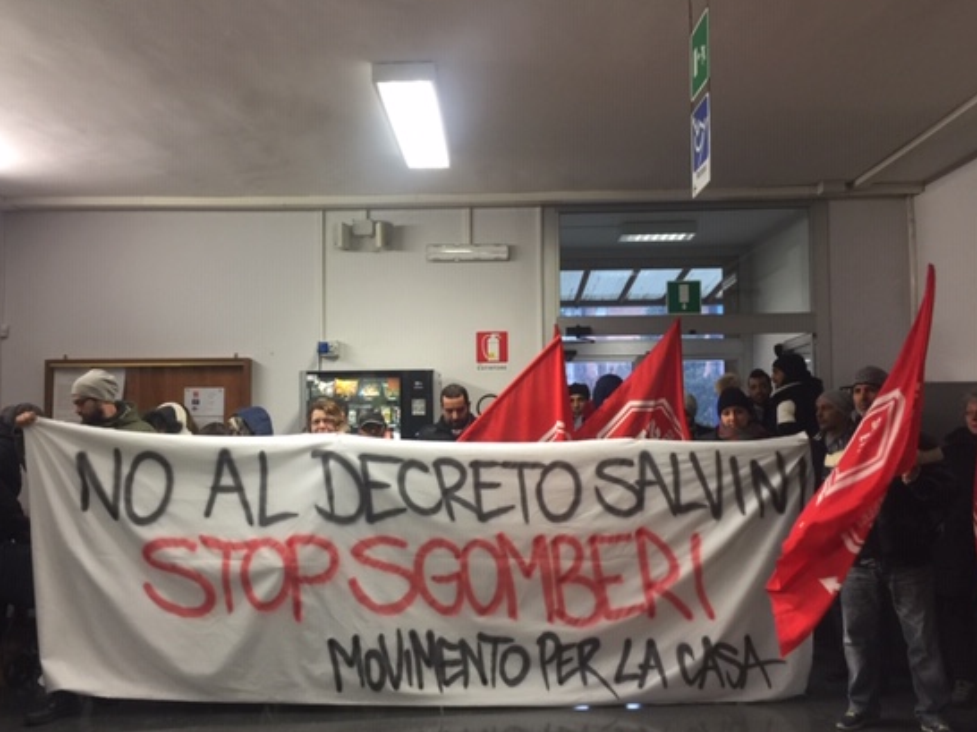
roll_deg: +1.2
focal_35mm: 34
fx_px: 959
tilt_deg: -0.1
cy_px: 388
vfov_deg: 41.7
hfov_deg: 53.9
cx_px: 453
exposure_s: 1/17
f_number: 2.2
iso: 64
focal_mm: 4.15
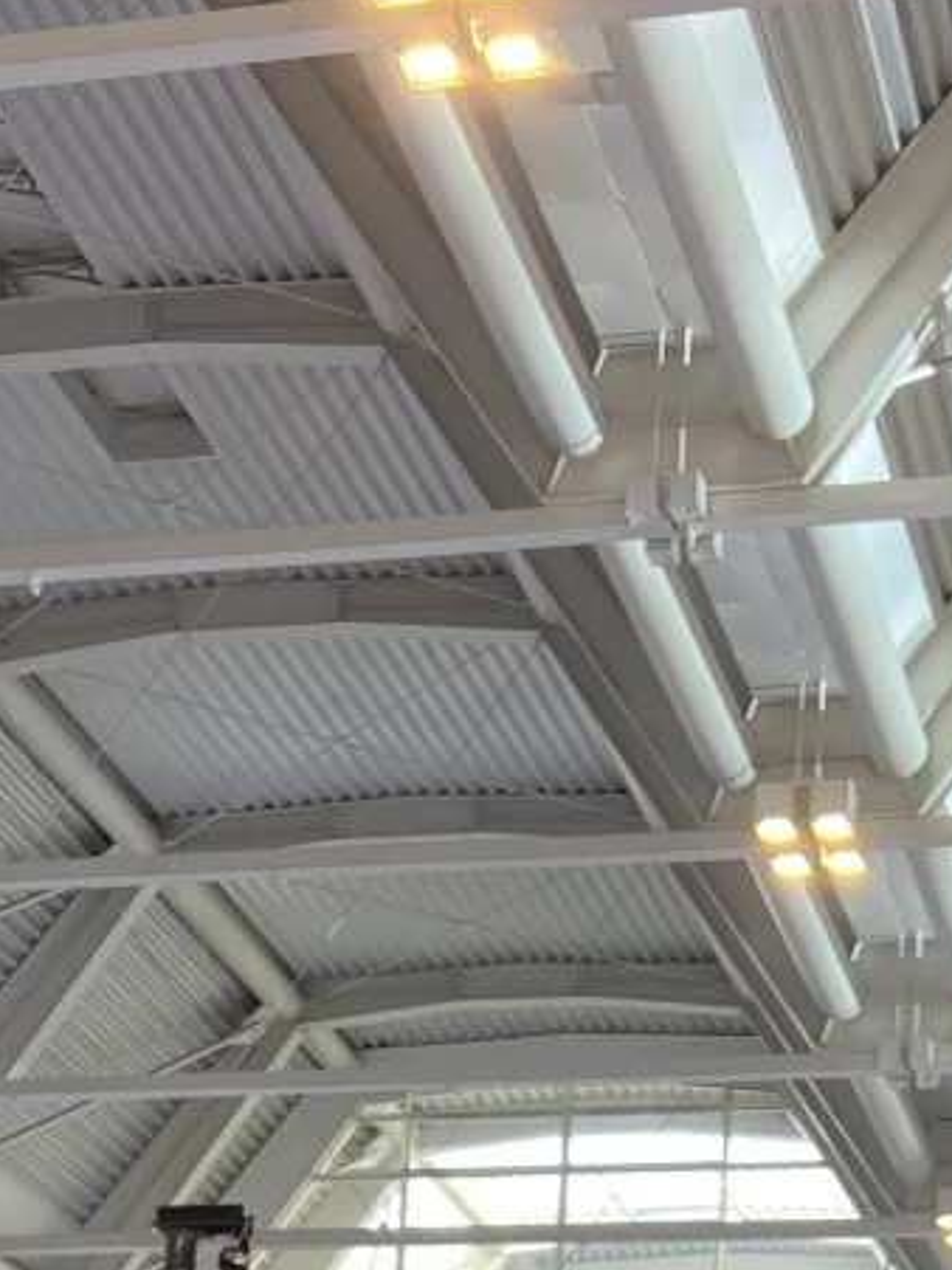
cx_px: 794
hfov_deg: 17.6
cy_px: 1723
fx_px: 3045
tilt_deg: +10.4
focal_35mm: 83
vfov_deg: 21.0
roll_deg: -2.4
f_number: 1.5
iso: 64
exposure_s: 1/100
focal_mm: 5.7
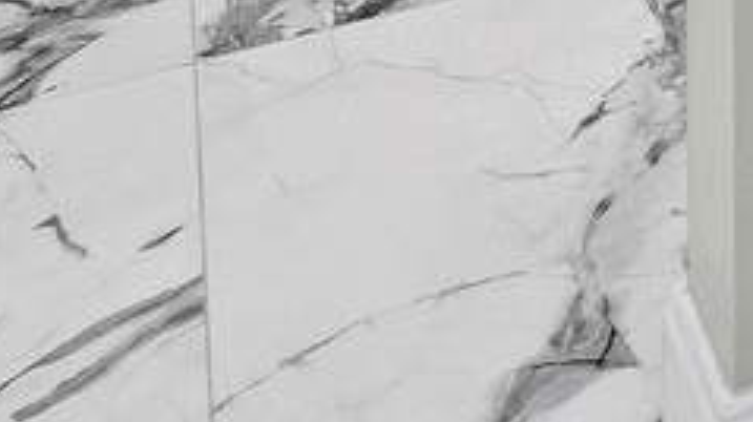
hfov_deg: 17.9
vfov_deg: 8.4
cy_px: -1112
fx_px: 2035
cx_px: 1238
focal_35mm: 102
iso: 400
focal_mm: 7
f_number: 11
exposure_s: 1/6
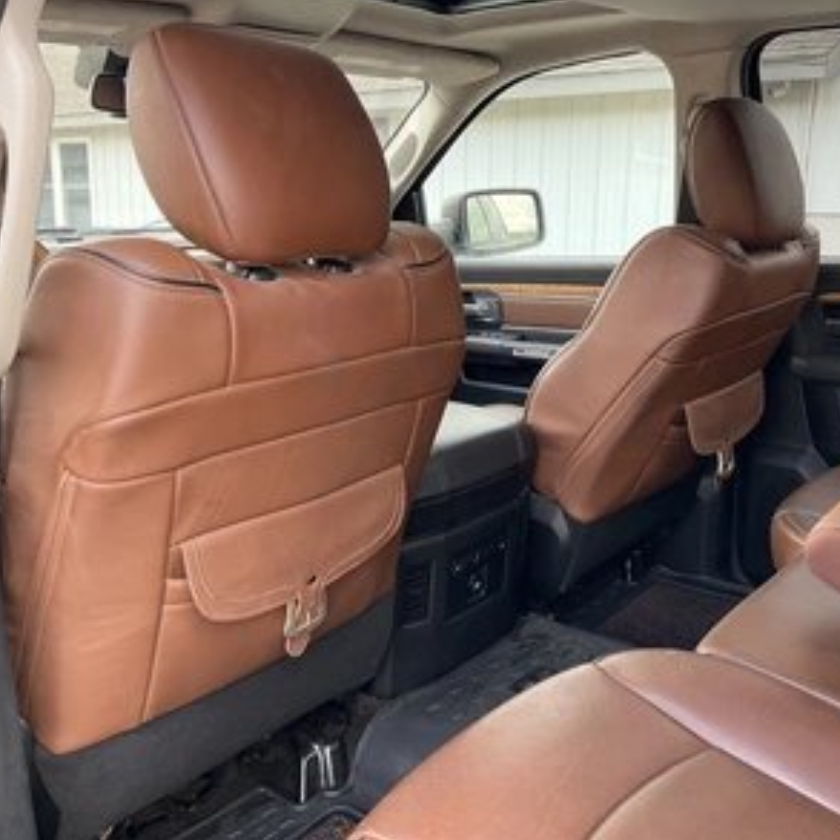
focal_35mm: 35
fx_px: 961
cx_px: 490
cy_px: 416
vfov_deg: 47.2
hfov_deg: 47.0
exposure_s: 1/122
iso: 50
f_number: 1.8
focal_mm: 3
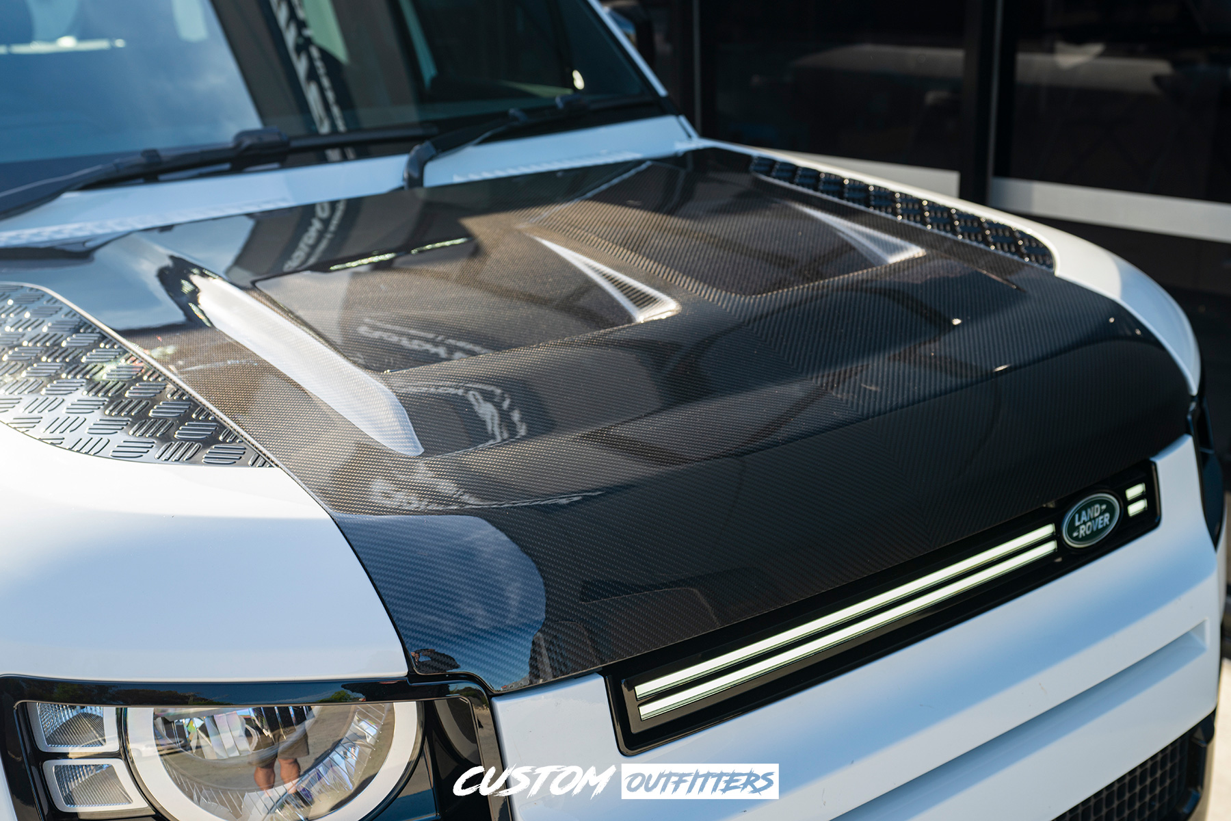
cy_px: 410
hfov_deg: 54.4
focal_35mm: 35
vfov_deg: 37.9
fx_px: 1197
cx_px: 616
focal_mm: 35
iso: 100
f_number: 4.5
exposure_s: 1/80
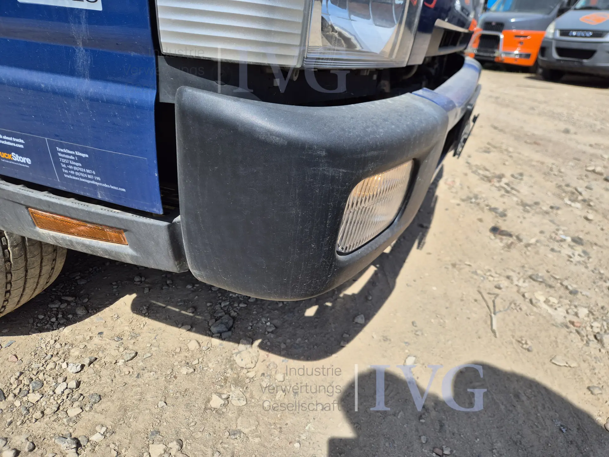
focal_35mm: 23
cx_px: 304
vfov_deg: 58.9
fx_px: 405
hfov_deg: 73.9
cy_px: 228
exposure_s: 1/1740
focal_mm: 5.4
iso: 25
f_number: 1.8
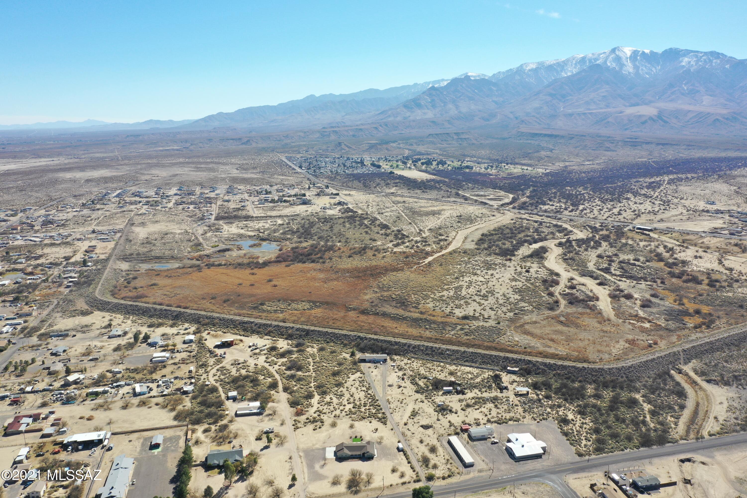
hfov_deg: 65.5
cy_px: 249
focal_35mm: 28
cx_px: 374
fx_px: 581
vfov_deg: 46.4
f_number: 5.6
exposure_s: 1/400
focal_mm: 10.26
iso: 100
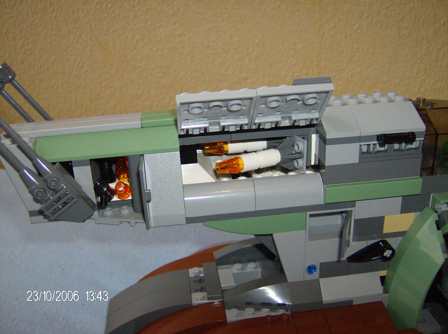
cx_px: 224
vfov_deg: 39.5
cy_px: 167
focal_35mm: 36
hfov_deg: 51.5
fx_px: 465
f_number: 2.8
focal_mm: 6
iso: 200
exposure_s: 1/60
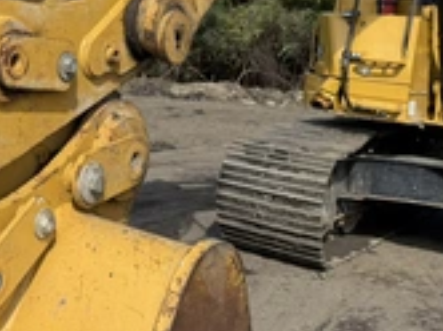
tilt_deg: -0.7
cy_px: 5
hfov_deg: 31.1
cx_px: 13
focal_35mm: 58
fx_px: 741
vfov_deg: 24.1
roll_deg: -4.6
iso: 100
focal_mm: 6.76
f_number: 1.78
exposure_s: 1/4405
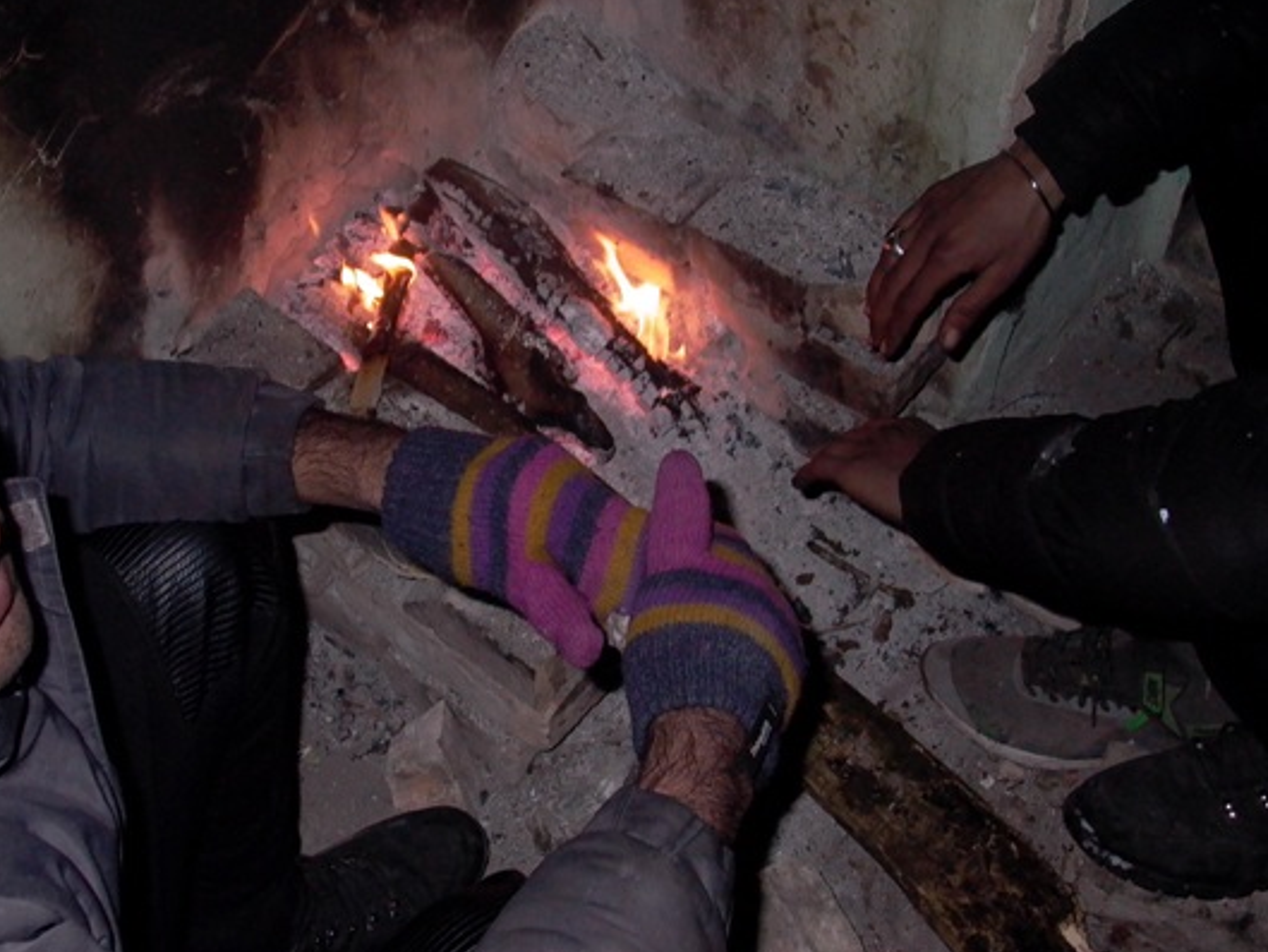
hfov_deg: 41.1
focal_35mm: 46
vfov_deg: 31.5
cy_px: 393
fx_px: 1685
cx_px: 525
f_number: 2.13
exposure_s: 1/64.2
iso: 100
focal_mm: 8.19
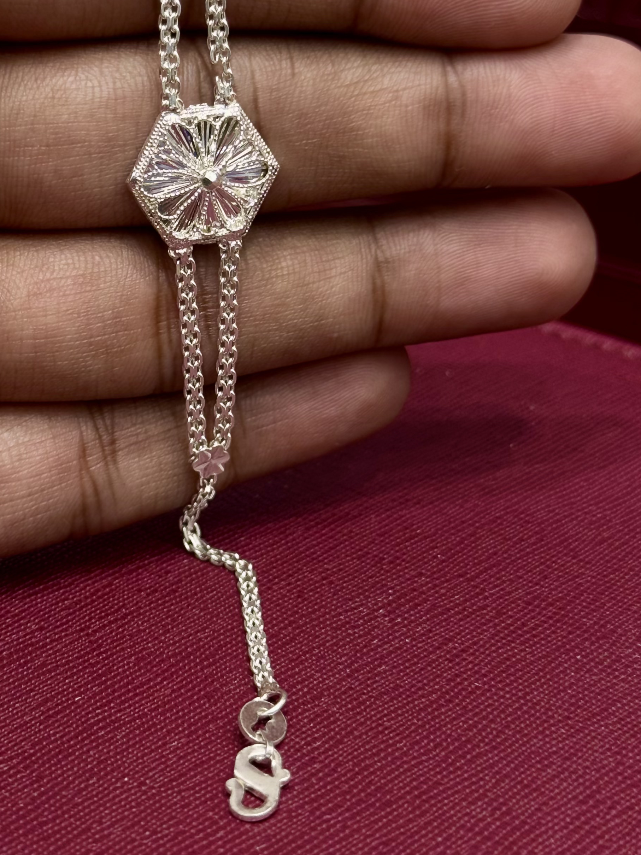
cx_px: 223
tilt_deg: -22.9
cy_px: 291
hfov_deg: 18.4
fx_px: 1975
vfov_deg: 24.3
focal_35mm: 80
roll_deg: +2.5
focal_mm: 6.76
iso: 50
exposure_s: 1/121
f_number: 1.78
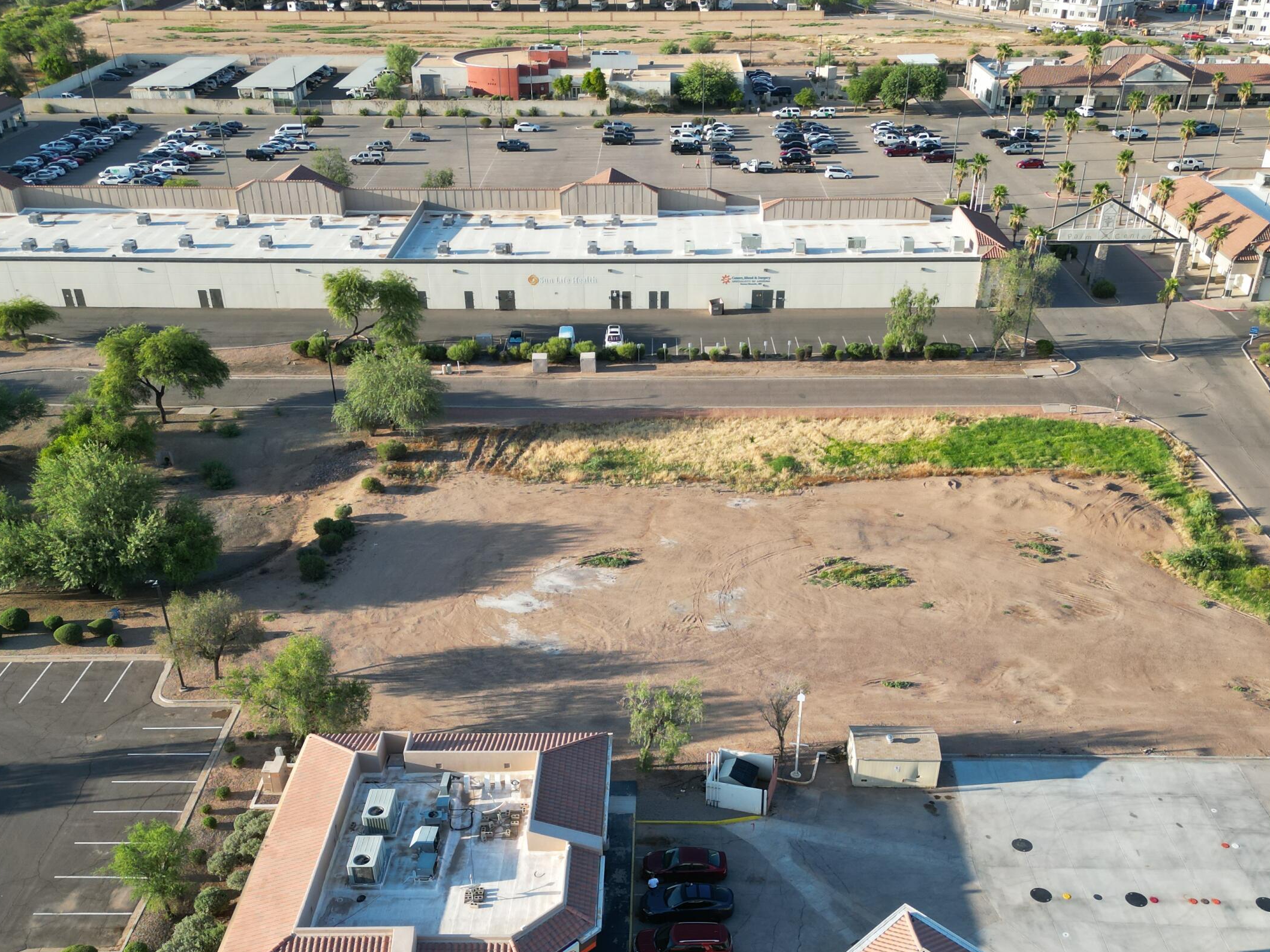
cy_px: 670
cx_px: 662
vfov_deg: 41.0
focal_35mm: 34
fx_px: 1247
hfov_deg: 53.9
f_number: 1.7
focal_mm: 6.72
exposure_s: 1/1250
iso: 130
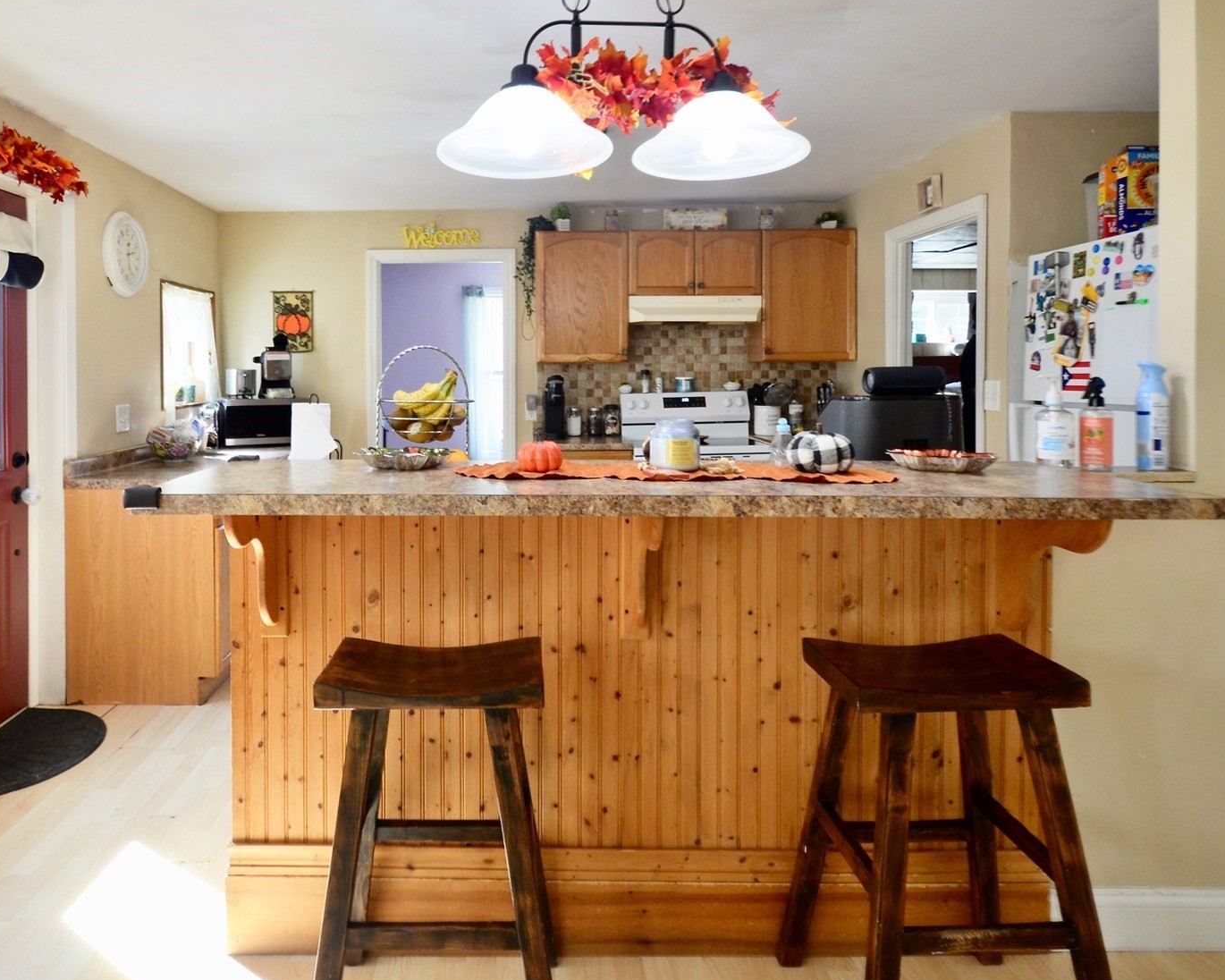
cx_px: 460
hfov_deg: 76.3
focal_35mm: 21
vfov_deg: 64.8
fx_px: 761
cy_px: 383
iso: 1600
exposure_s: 1/60
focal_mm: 10
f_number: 8
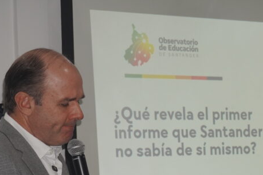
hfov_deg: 13.0
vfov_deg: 8.7
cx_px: 195
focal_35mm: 157
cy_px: 190
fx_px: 1148
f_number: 5.6
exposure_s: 1/160
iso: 500
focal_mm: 47
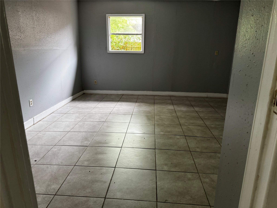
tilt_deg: -15.6
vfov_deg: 56.8
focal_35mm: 24
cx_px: 138
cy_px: 104
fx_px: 192
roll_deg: -1.3
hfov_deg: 71.6
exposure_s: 1/65
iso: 200
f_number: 1.78
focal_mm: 6.76
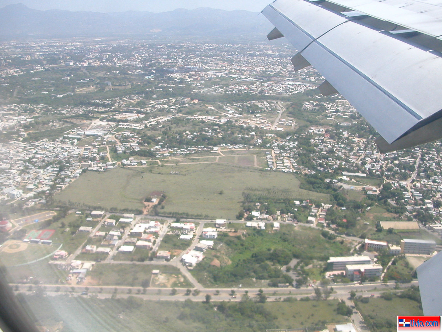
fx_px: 472
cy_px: 166
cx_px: 221
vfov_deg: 38.7
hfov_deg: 50.1
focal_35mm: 37
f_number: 2.7
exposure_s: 1/965
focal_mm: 5.6
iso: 100
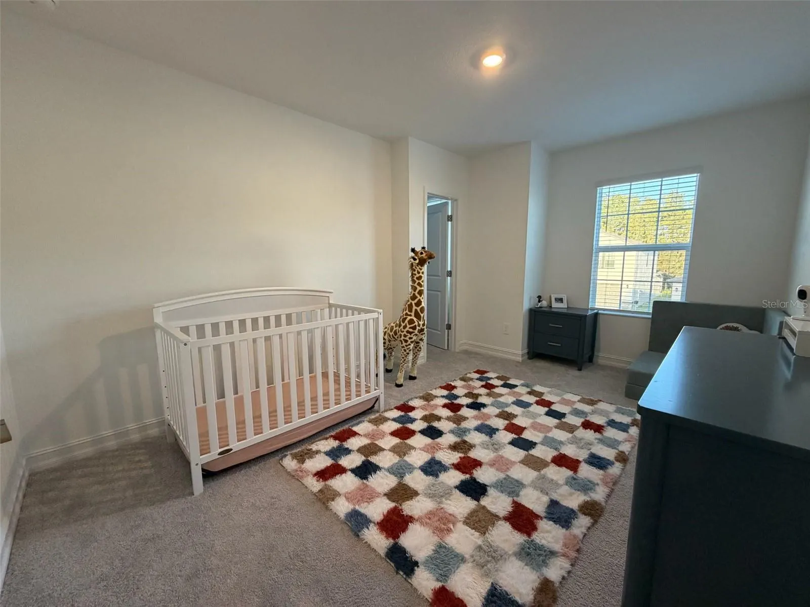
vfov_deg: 85.7
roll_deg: +0.7
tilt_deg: -7.7
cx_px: 405
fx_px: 328
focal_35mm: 14
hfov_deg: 102.1
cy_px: 304
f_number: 2.2
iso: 250
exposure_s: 1/60
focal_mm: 2.22
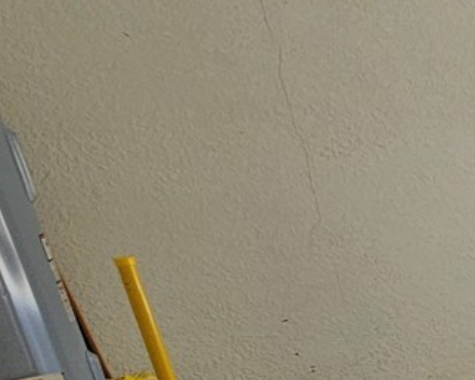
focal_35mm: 63
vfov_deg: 22.8
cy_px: 420
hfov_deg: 17.5
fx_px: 886
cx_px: 1015
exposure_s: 1/156
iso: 50
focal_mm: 2.2
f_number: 2.2
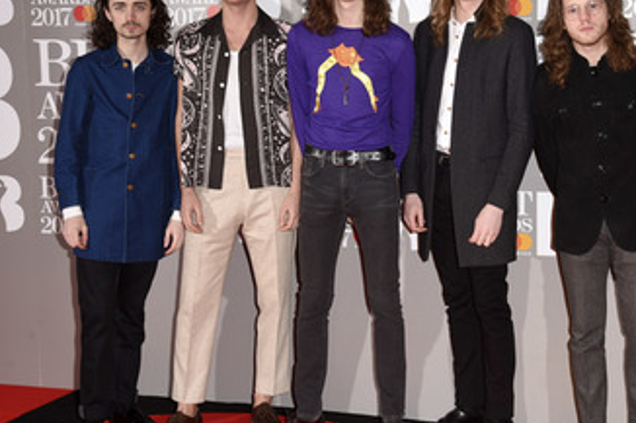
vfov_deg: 19.7
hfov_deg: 29.2
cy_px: 195
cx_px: 378
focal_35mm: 69
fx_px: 1218
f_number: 7.1
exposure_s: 1/250
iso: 400
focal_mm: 50
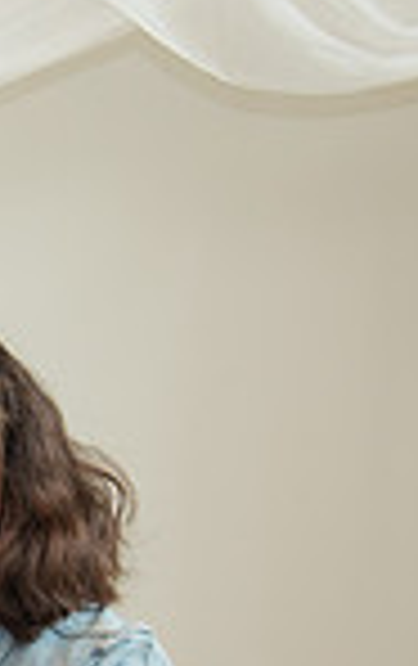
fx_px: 3032
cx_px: -327
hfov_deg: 7.6
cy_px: 578
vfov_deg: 12.4
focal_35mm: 167
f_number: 4
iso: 560
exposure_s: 1/200
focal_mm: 38
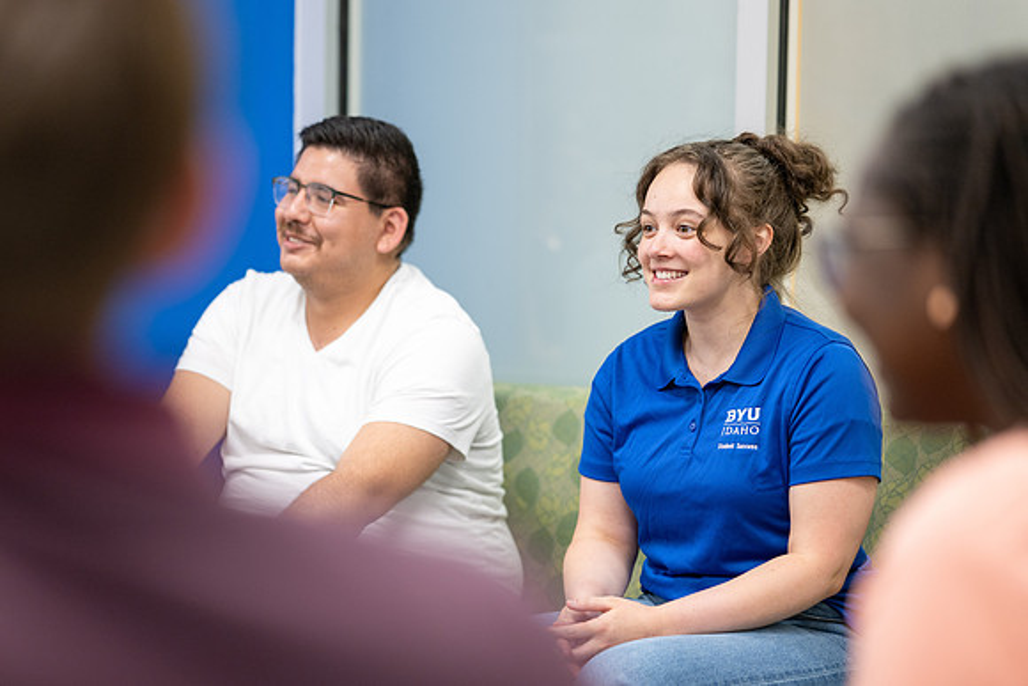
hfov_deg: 20.7
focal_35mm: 98
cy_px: 396
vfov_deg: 13.9
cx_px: 432
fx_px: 2813
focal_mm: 85
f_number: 1.8
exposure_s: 1/200
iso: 400
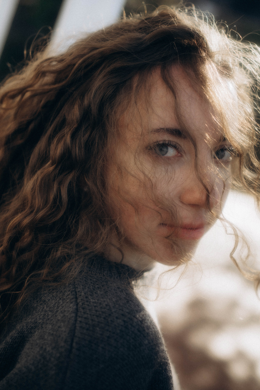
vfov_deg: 37.9
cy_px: 195
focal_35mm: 52
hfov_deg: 25.8
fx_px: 569
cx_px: 130
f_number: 2.2
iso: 125
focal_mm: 35
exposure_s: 1/800
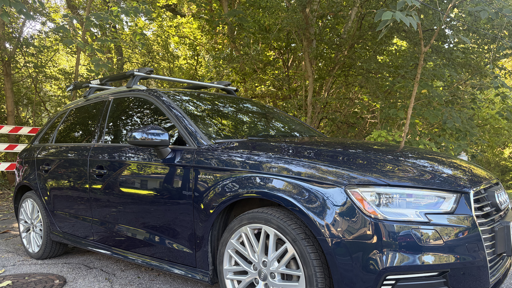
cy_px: 191
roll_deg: -1.4
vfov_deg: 39.7
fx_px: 394
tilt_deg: -5.0
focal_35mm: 29
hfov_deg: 66.1
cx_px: 252
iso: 100
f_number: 1.6
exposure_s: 1/122
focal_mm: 5.96
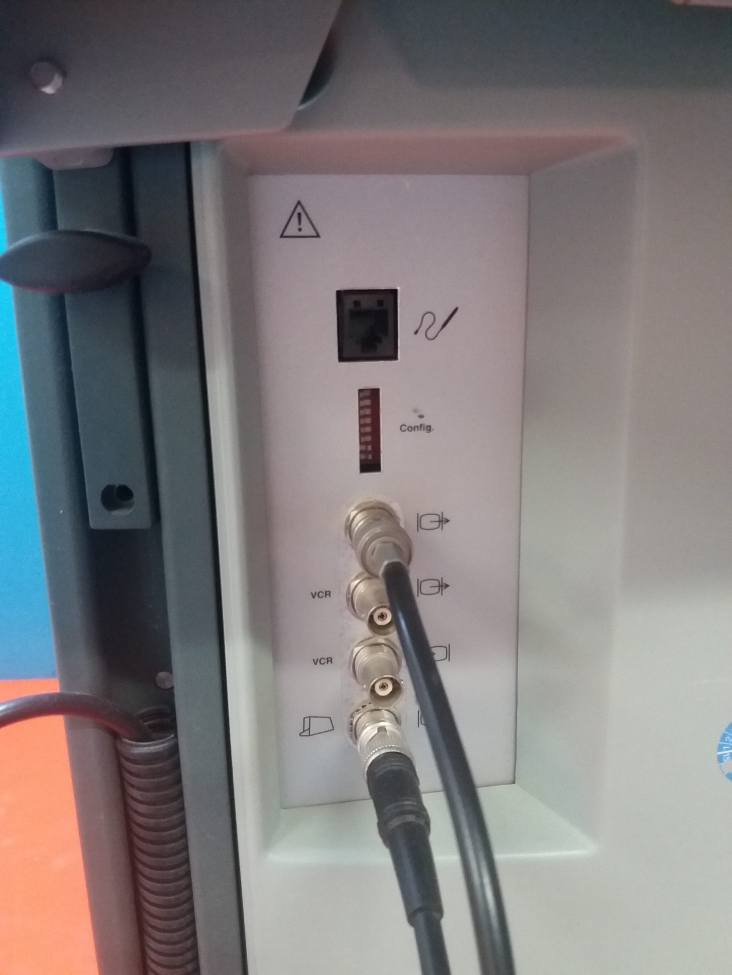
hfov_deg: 49.7
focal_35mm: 28
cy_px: 488
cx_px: 366
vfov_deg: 63.4
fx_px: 789
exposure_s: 1/17
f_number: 1.9
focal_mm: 3.7
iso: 400
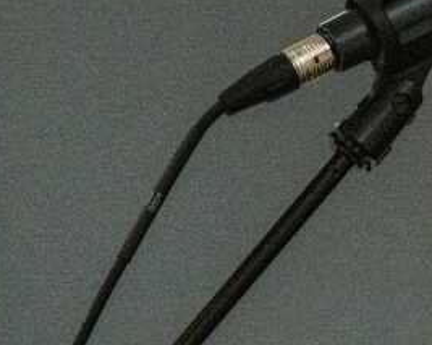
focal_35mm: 1278
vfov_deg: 1.2
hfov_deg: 1.5
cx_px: 613
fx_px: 16322
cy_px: -17
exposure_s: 1/320
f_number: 8
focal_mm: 330
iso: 6400
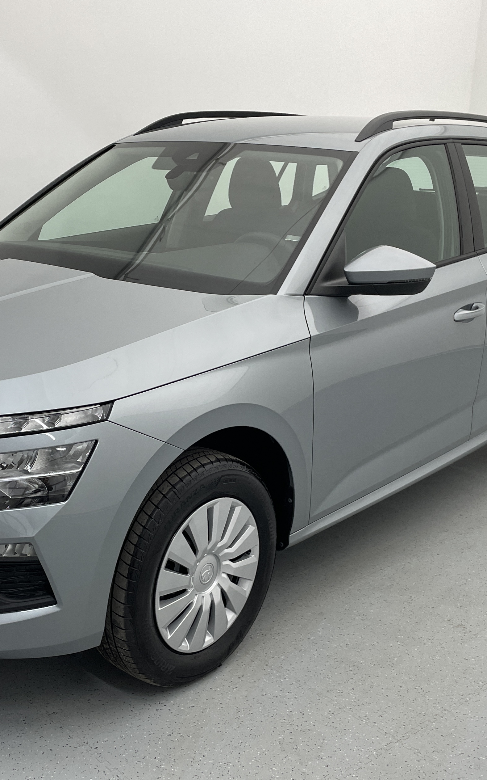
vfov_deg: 45.2
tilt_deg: -17.4
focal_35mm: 44
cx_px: 159
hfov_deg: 29.0
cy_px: 430
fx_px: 934
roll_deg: -0.6
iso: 64
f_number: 1.6
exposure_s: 1/100
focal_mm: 4.2
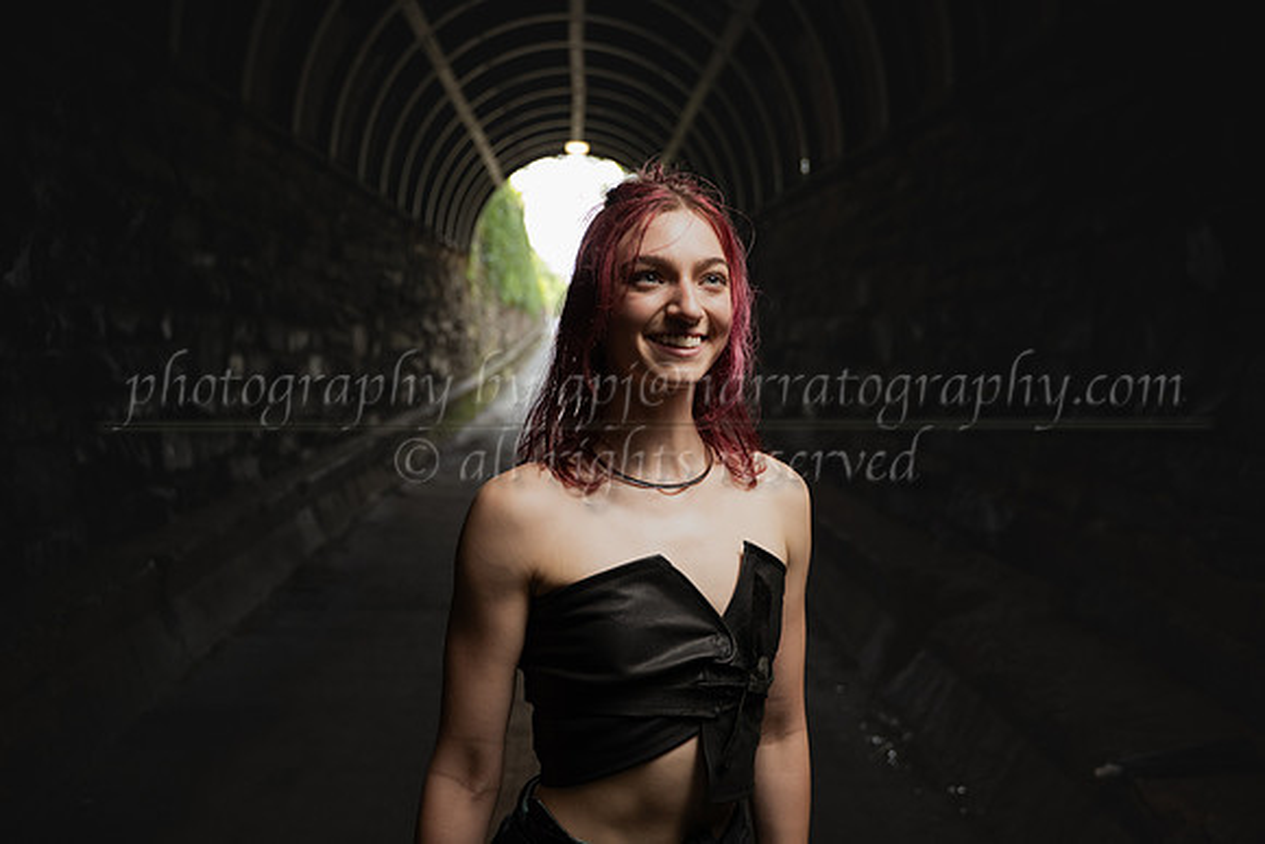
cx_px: 632
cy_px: 422
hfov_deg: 62.8
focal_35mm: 30
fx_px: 1037
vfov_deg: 44.3
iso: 400
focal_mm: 29.5
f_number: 2.8
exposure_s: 1/400
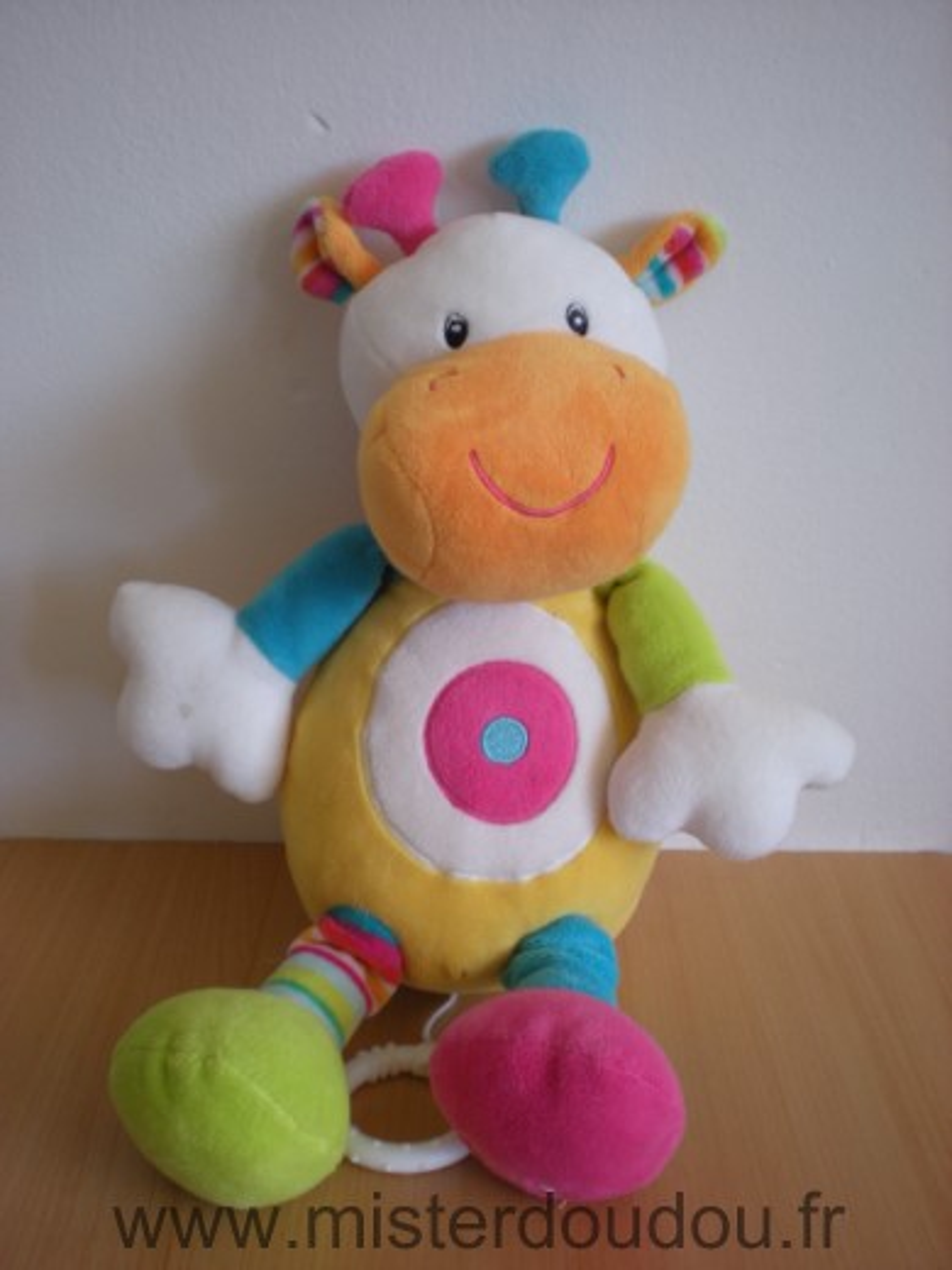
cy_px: 635
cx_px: 476
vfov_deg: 49.0
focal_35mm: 38
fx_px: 1393
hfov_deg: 37.7
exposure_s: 1/61.6
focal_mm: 6.3
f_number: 3.1
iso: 109
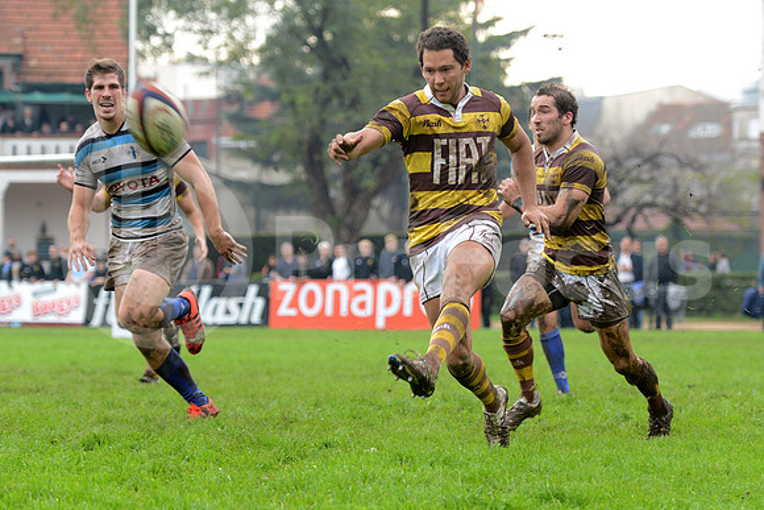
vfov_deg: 10.6
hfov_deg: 15.8
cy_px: 255
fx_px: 2759
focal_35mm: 130
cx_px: 382
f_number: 4
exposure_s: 1/500
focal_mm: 130
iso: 1000
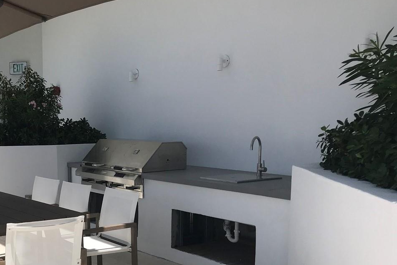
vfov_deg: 27.2
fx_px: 540
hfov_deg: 38.9
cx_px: 83
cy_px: 199
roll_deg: +0.1
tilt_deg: -9.1
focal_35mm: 49
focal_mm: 3.99
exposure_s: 1/3690
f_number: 1.8
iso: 20
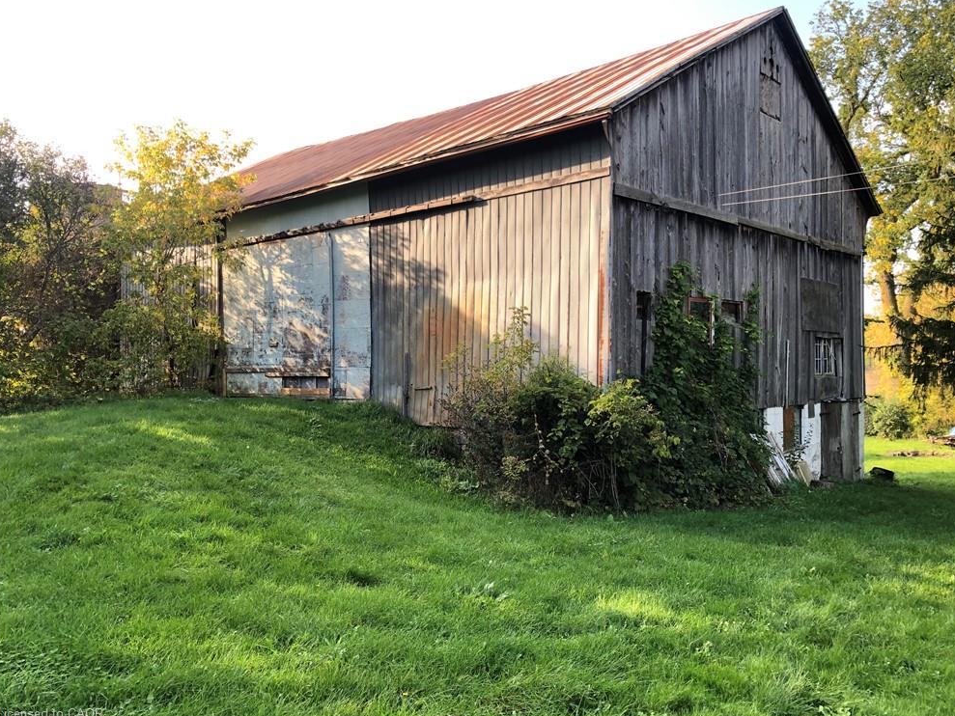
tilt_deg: +0.2
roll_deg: +1.0
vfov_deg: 48.2
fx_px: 800
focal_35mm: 29
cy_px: 352
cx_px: 490
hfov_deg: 61.6
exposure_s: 1/120
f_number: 1.8
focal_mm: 3.99
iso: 25
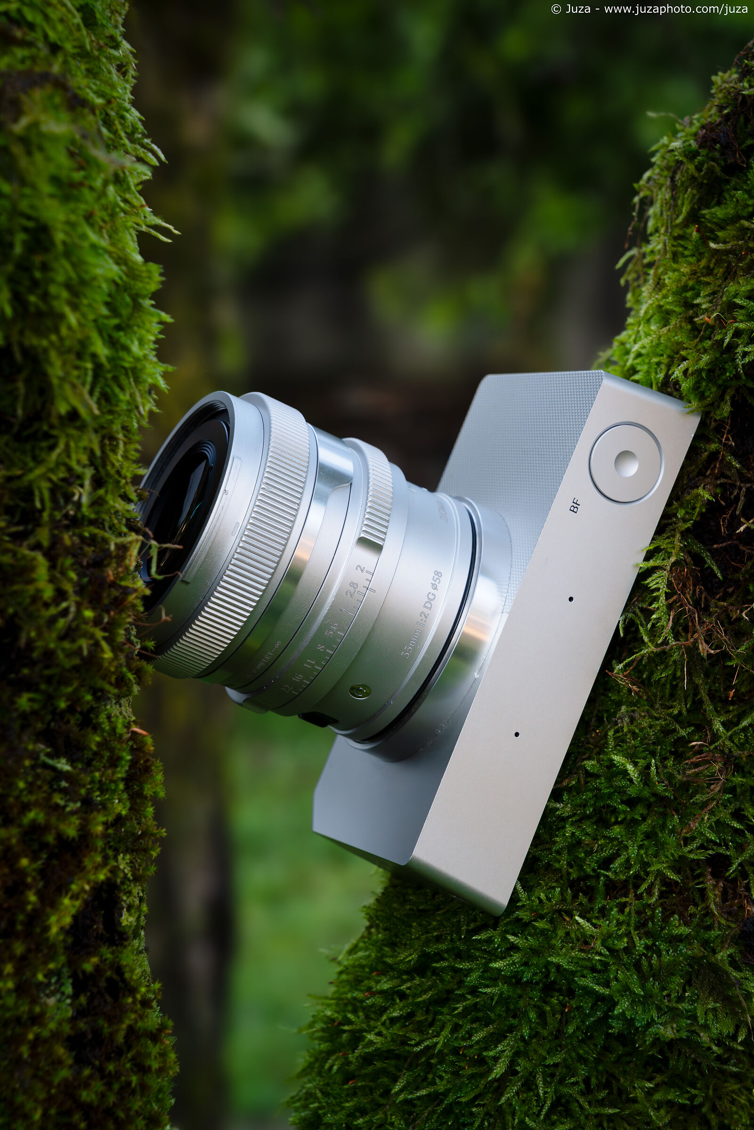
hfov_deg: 14.6
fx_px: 2952
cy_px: 565
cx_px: 377
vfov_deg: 21.7
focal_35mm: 94
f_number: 11
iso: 1600
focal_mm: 94
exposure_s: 1/160
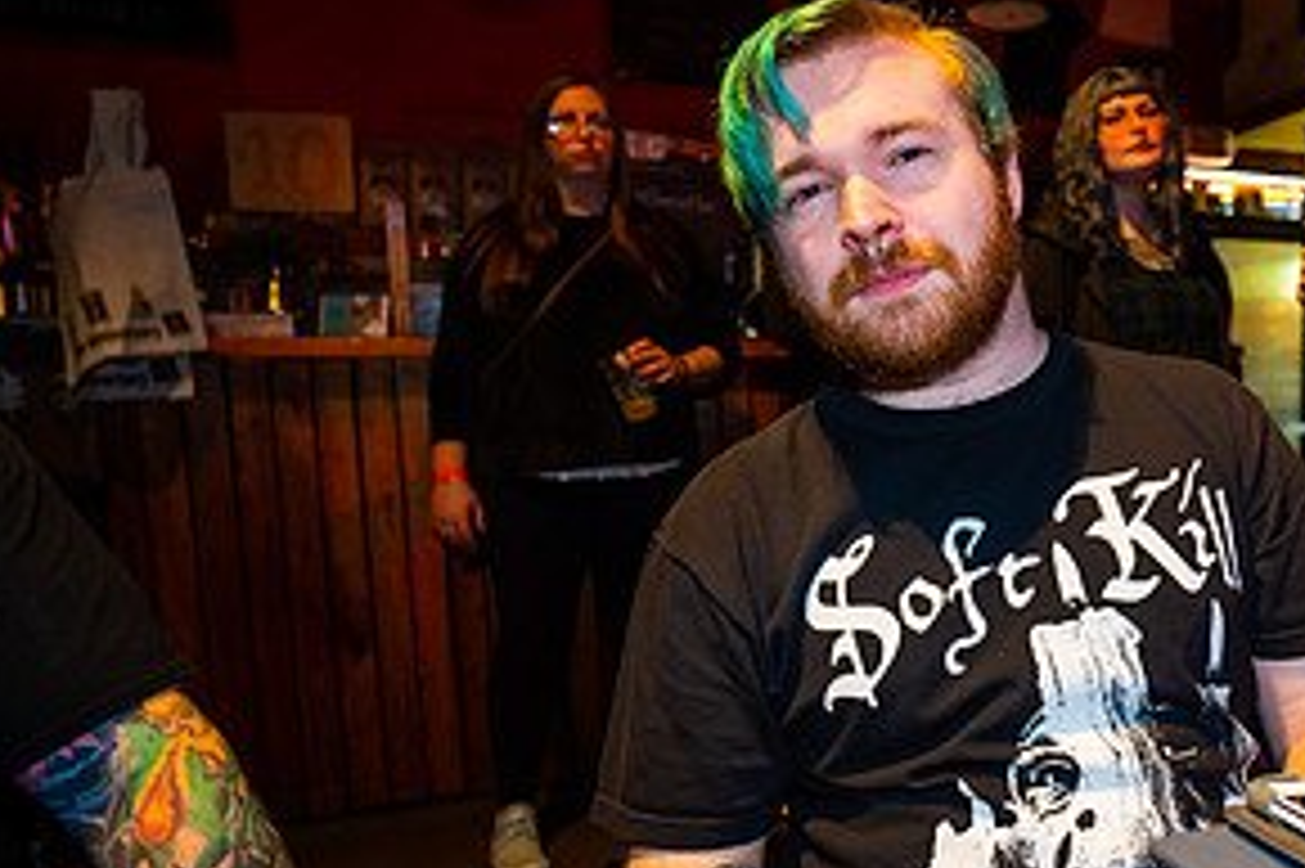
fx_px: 1014
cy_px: 452
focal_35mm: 28
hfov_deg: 60.0
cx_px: 1053
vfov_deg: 46.3
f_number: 2.8
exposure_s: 1/50
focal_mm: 14
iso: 1250
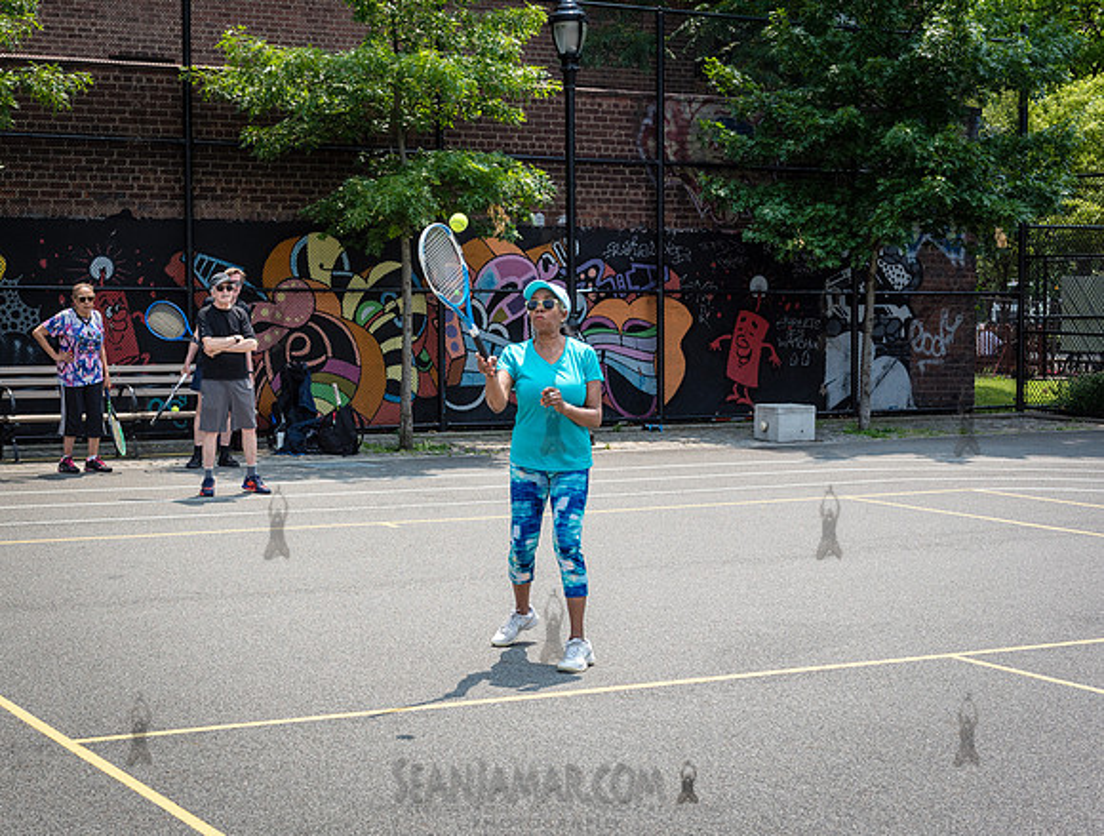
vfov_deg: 24.7
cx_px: 398
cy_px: 429
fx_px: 1910
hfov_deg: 32.0
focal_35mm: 60
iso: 200
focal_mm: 48
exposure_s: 1/1600
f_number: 4.5
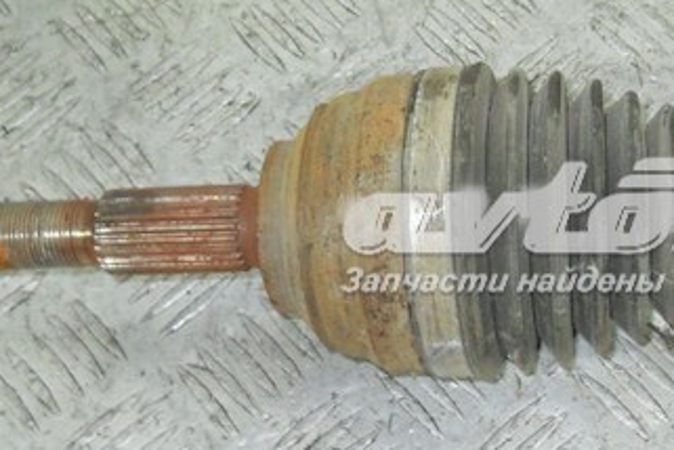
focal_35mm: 85
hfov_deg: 23.4
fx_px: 1591
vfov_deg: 16.1
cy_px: 221
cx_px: 582
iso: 250
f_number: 3.1
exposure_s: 1/30
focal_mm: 6.72
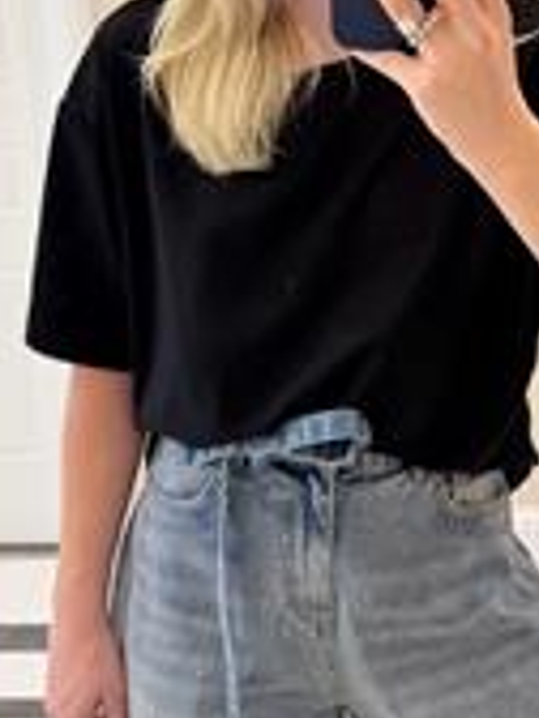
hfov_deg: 25.5
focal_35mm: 57
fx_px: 1183
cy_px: 90
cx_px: 359
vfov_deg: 32.3
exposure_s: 1/50
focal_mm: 6.76
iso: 200
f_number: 1.78
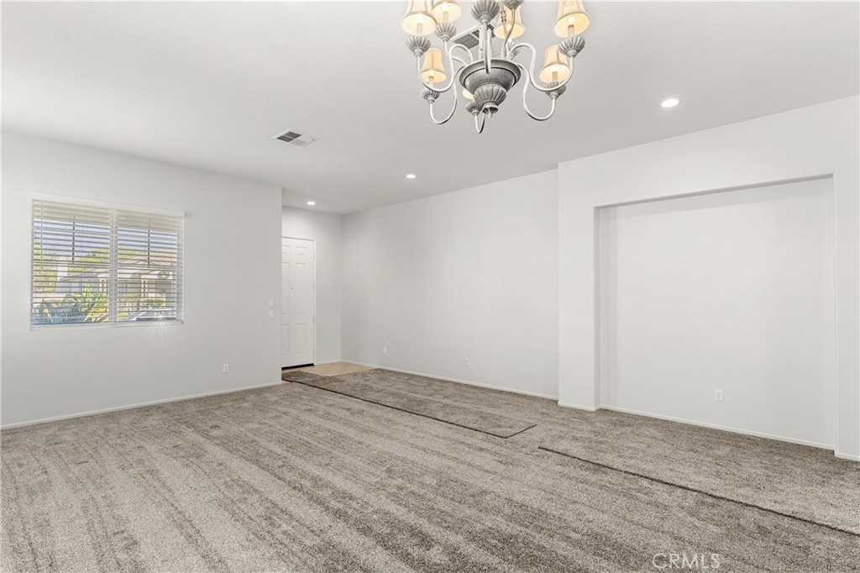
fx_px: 430
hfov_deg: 90.0
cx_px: 430
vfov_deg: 67.3
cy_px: 286
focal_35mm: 18
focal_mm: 18
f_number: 8
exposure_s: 1
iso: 200
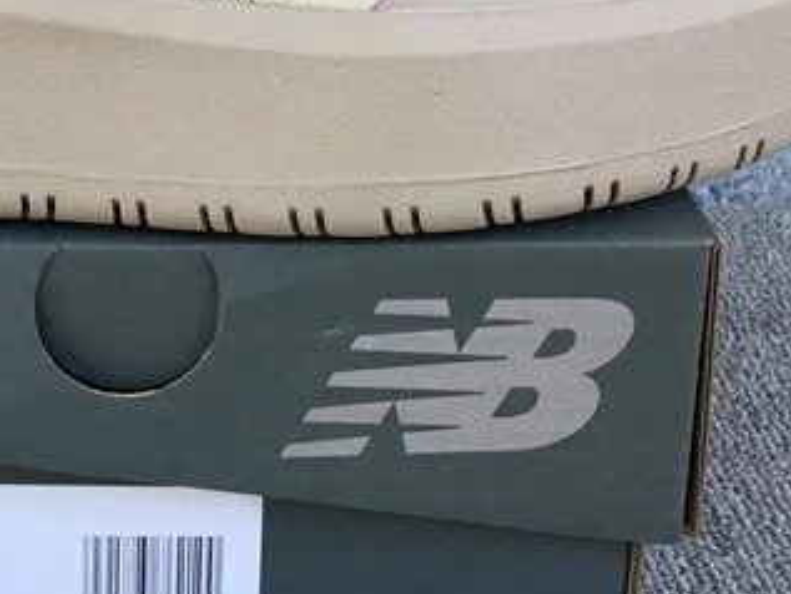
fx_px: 2012
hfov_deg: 21.9
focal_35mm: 88
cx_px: 120
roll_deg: -0.6
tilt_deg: -18.3
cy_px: 96
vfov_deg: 16.6
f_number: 2.4
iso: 25
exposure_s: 1/150
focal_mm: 3.3
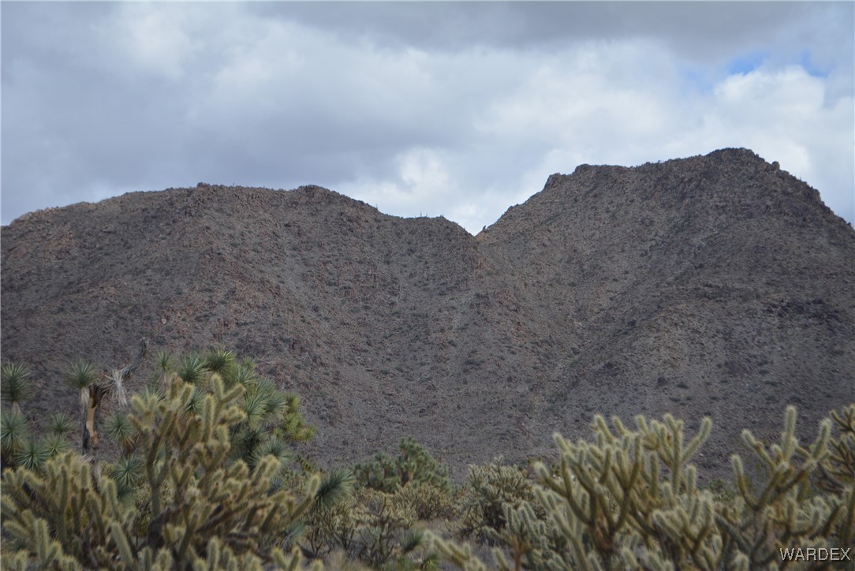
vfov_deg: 16.6
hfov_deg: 24.6
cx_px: 428
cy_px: 286
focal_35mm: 82
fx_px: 1960
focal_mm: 55
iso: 400
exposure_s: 1/1600
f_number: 6.3
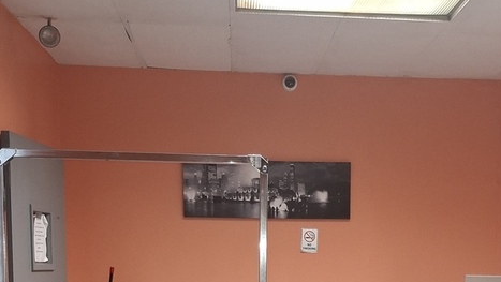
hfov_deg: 33.1
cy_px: 380
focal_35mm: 63
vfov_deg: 17.7
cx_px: 314
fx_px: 837
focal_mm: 4.69
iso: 25
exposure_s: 1/60
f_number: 1.8
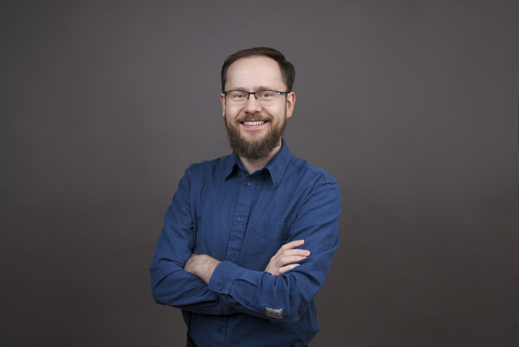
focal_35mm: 41
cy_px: 174
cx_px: 260
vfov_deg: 32.7
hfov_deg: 47.4
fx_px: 591
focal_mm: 41
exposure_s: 1/160
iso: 100
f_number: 8
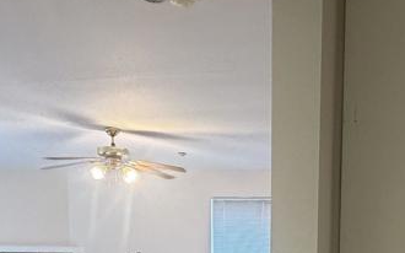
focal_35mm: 46
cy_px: 317
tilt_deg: -7.6
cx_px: 312
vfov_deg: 24.8
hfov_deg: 42.0
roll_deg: -0.7
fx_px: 508
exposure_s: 1/60
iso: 250
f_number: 2.2
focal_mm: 2.22
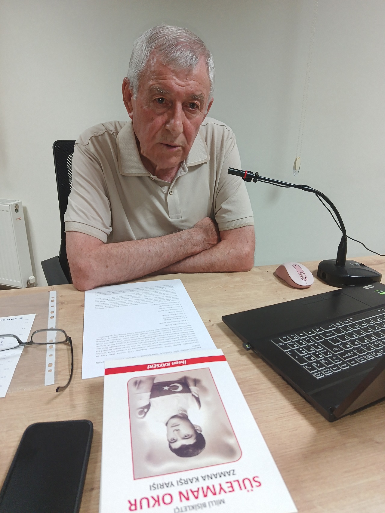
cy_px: 256
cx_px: 192
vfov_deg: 71.6
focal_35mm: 24
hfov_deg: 56.8
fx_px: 356
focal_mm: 5.24
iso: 640
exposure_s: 1/50
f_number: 1.7
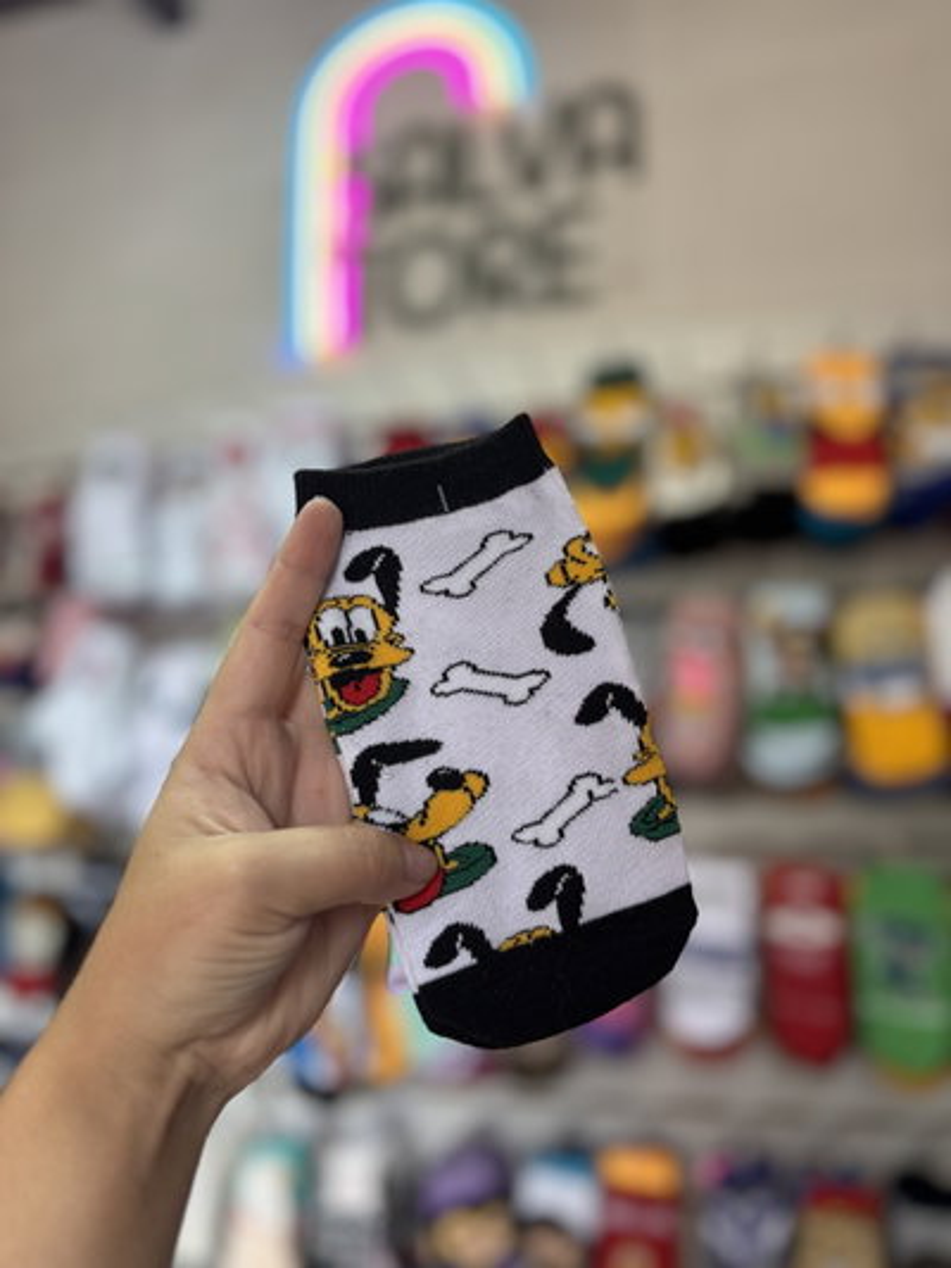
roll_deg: -0.8
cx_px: 476
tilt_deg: +10.6
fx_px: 952
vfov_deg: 67.3
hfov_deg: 53.1
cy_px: 634
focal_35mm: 26
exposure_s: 1/100
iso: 100
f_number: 1.6
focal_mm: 5.96
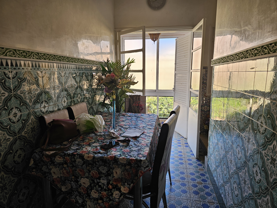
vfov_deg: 58.9
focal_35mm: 23
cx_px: 138
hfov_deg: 73.9
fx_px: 184
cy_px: 104
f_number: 1.7
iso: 25
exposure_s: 1/100
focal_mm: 6.3
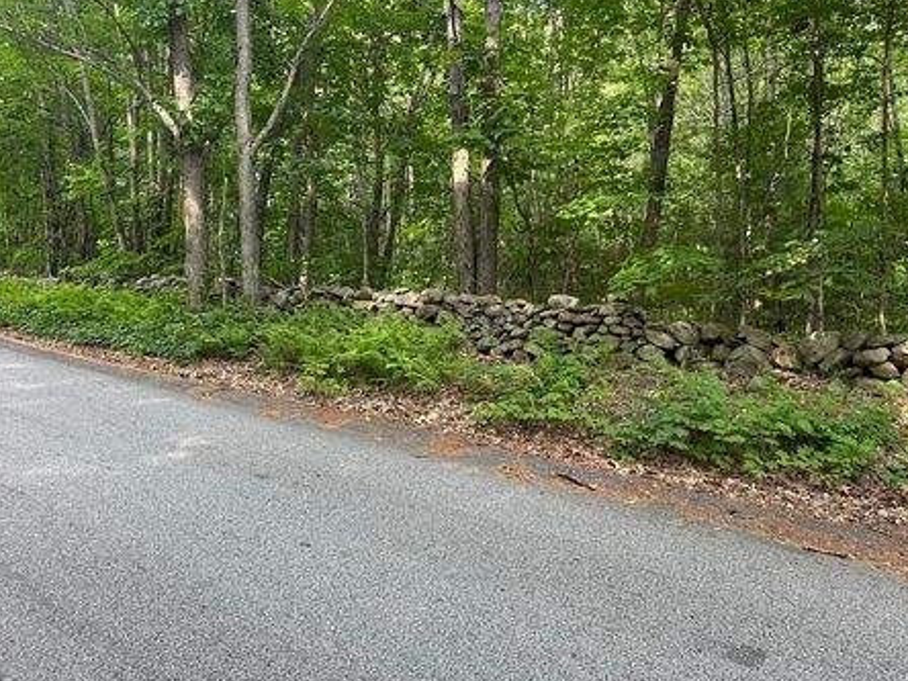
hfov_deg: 65.2
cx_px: 493
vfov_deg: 51.3
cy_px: 324
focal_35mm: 27
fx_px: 708
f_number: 1.78
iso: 64
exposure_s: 1/121
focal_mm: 6.86
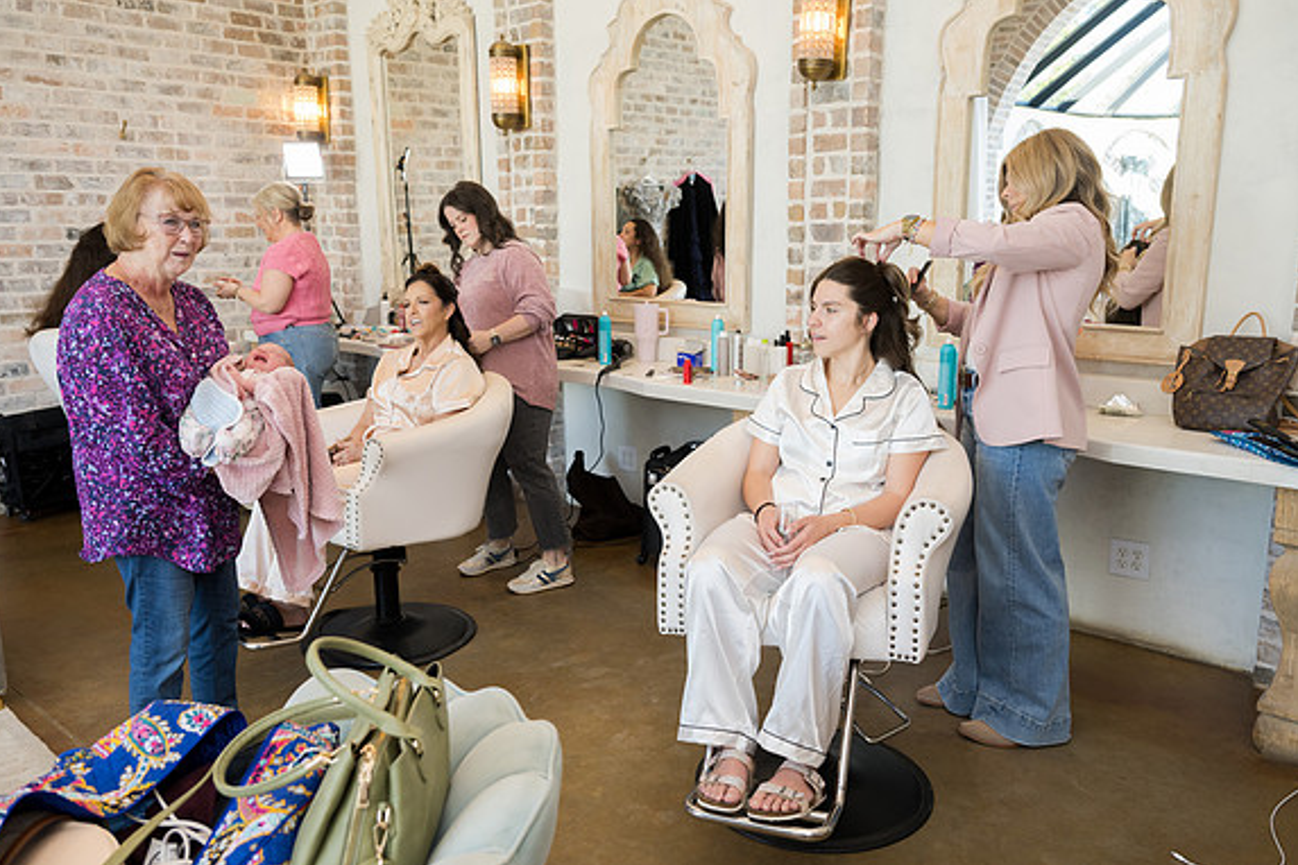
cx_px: 655
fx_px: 1009
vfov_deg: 46.4
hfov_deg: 65.5
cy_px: 425
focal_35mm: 28
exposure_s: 1/125
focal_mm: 26.5
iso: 800
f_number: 4
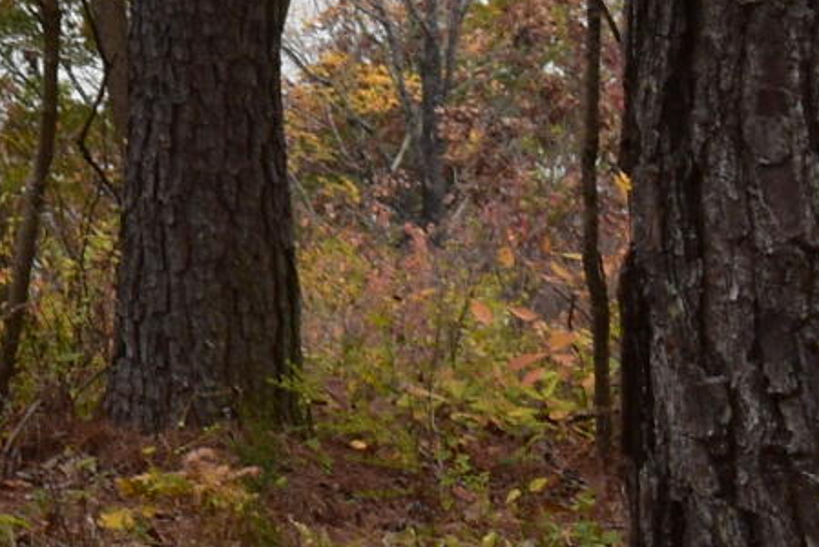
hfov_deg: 6.4
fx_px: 6609
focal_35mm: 290
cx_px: -1733
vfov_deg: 4.6
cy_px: -810
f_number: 9
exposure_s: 1/125
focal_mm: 29
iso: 400
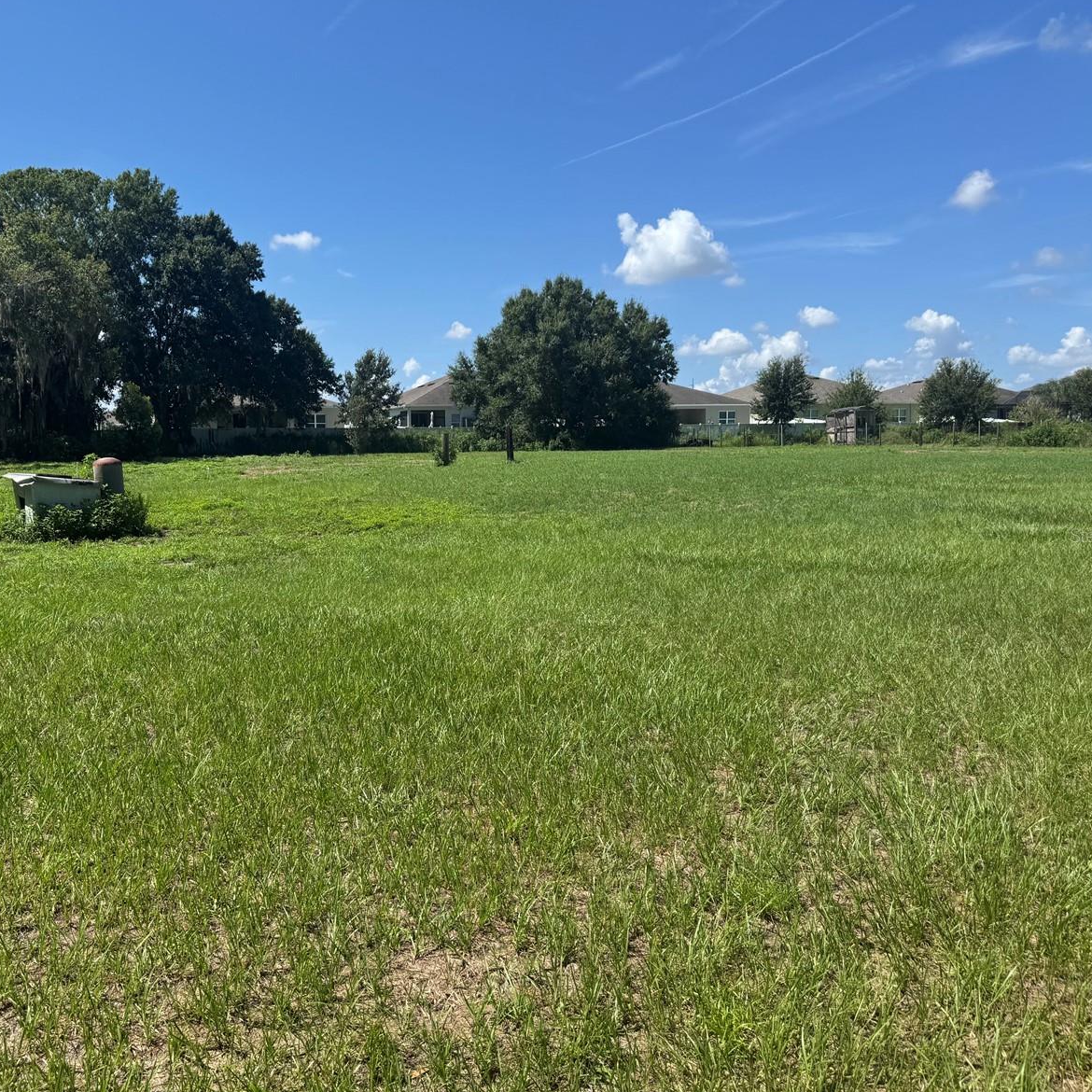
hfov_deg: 55.0
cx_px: 412
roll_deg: +1.7
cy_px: 535
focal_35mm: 29
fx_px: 1035
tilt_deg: -5.3
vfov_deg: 55.6
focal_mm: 6.76
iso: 80
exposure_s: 1/4049
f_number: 1.78
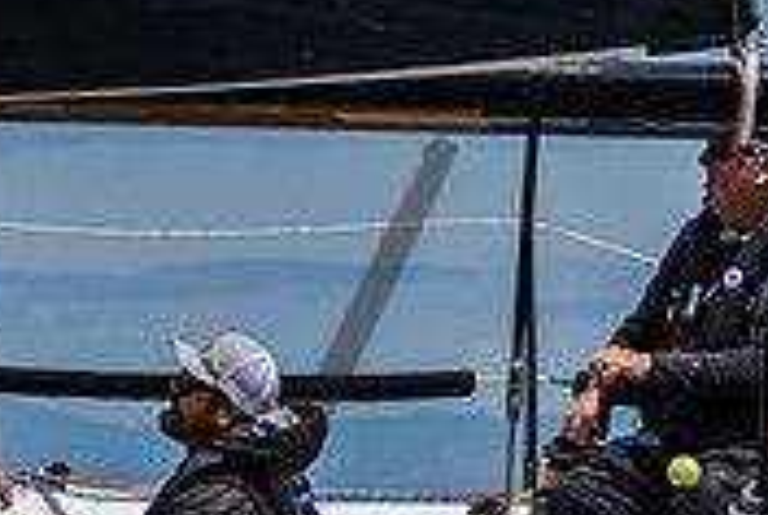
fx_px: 15813
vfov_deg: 1.9
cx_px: 514
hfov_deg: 2.8
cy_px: 635
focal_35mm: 740
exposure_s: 1/2500
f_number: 8
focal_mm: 220
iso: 500
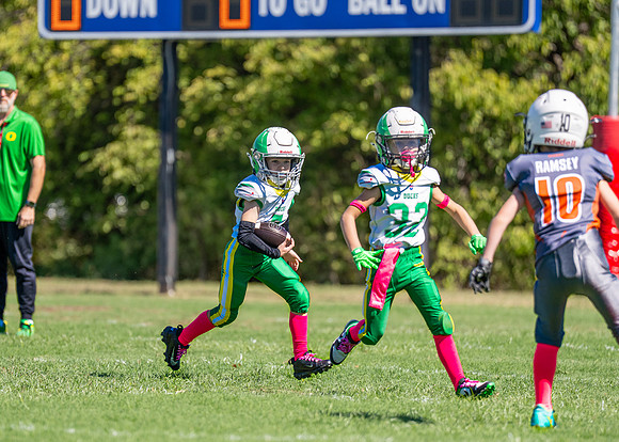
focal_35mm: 313
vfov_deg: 4.6
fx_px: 5503
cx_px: 254
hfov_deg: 6.4
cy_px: 240
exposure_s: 1/3200
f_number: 2.8
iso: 160
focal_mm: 200
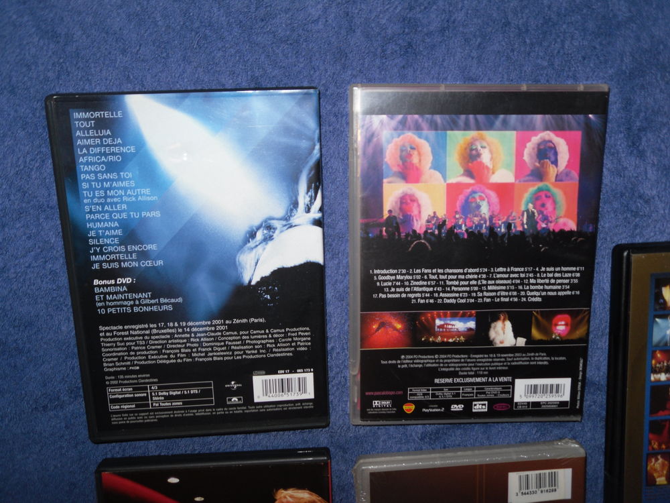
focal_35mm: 35
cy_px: 252
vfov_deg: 40.7
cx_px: 335
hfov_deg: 52.6
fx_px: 677
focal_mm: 6.3
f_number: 3.5
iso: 80
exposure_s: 1/45
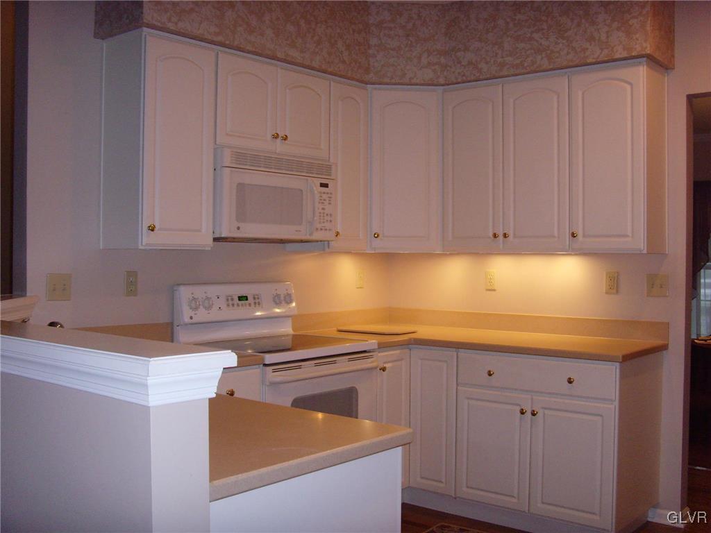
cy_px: 266
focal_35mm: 39
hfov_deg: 47.9
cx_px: 356
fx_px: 801
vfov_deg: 36.8
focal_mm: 6.6
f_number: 3.5
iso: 200
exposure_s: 1/45
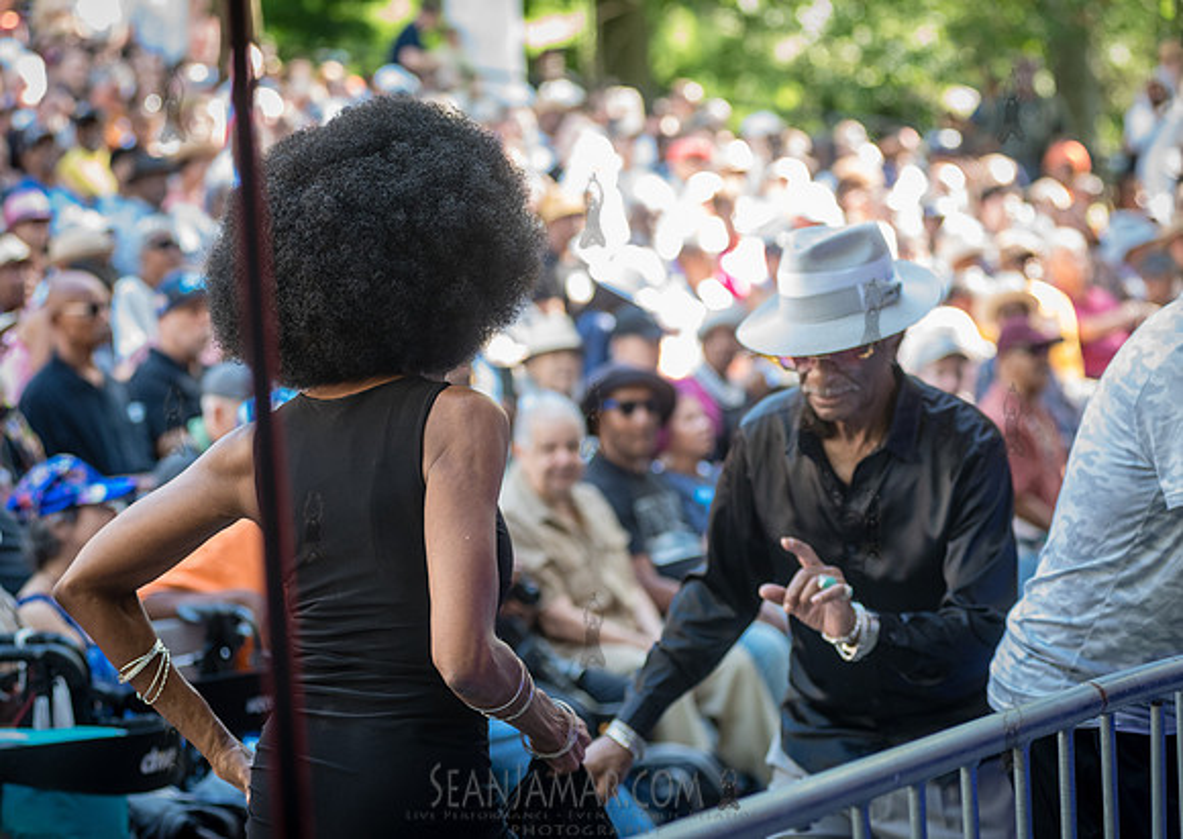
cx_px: 592
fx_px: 3550
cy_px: 375
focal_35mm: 106
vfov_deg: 13.5
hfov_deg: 18.9
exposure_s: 1/250
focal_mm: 92
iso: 1600
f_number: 4
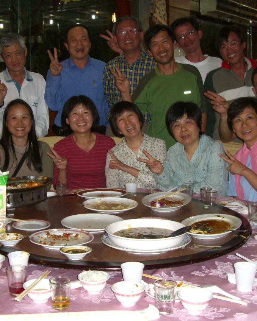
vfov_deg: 33.6
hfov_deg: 27.0
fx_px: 533
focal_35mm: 56
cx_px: 91
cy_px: 153
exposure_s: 1/60
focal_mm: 7.9
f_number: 2.8
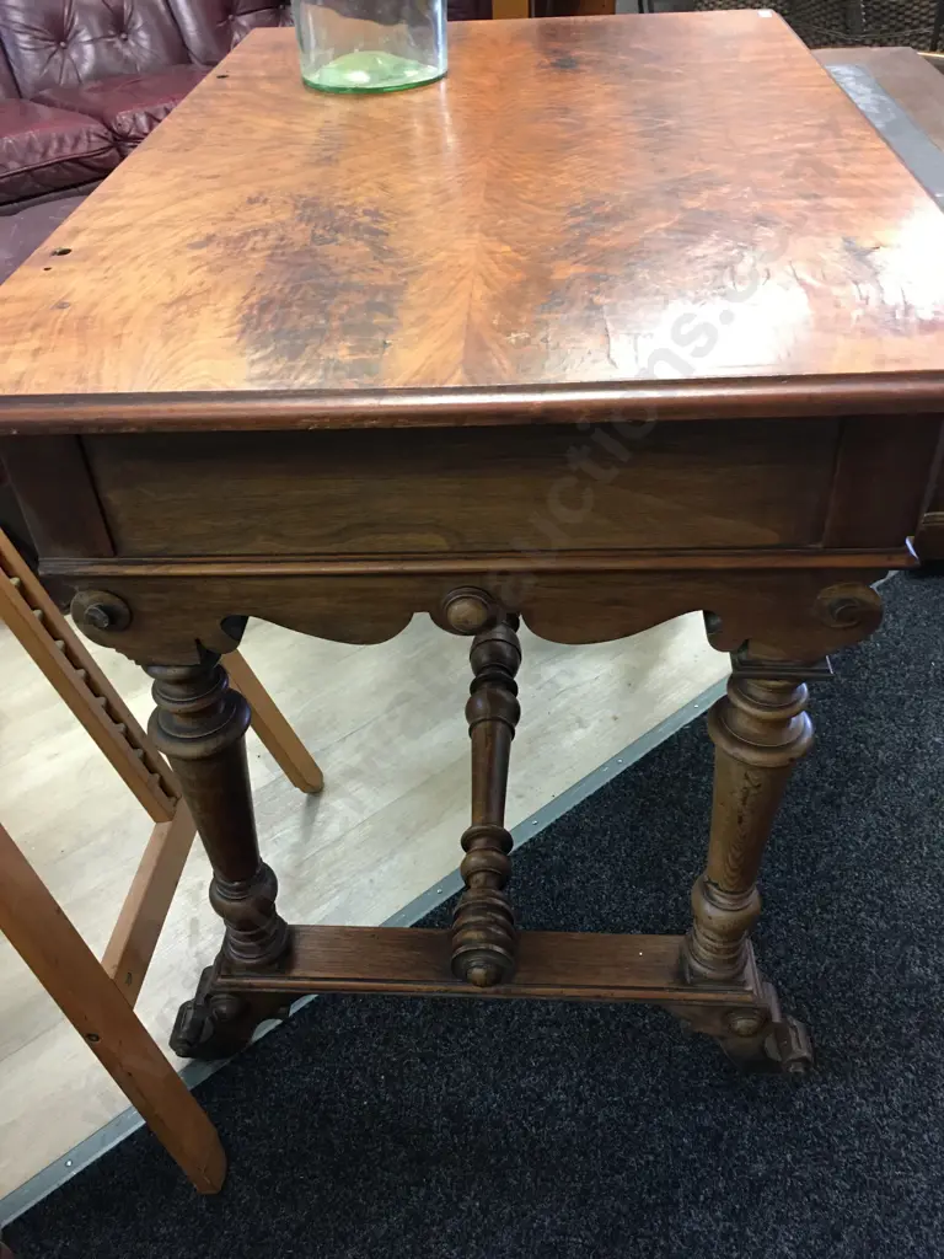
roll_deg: +1.5
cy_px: 630
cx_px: 472
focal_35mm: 29
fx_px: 1054
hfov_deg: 48.2
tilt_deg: -37.9
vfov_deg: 61.7
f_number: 2.2
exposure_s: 1/17
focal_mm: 4.15
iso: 125
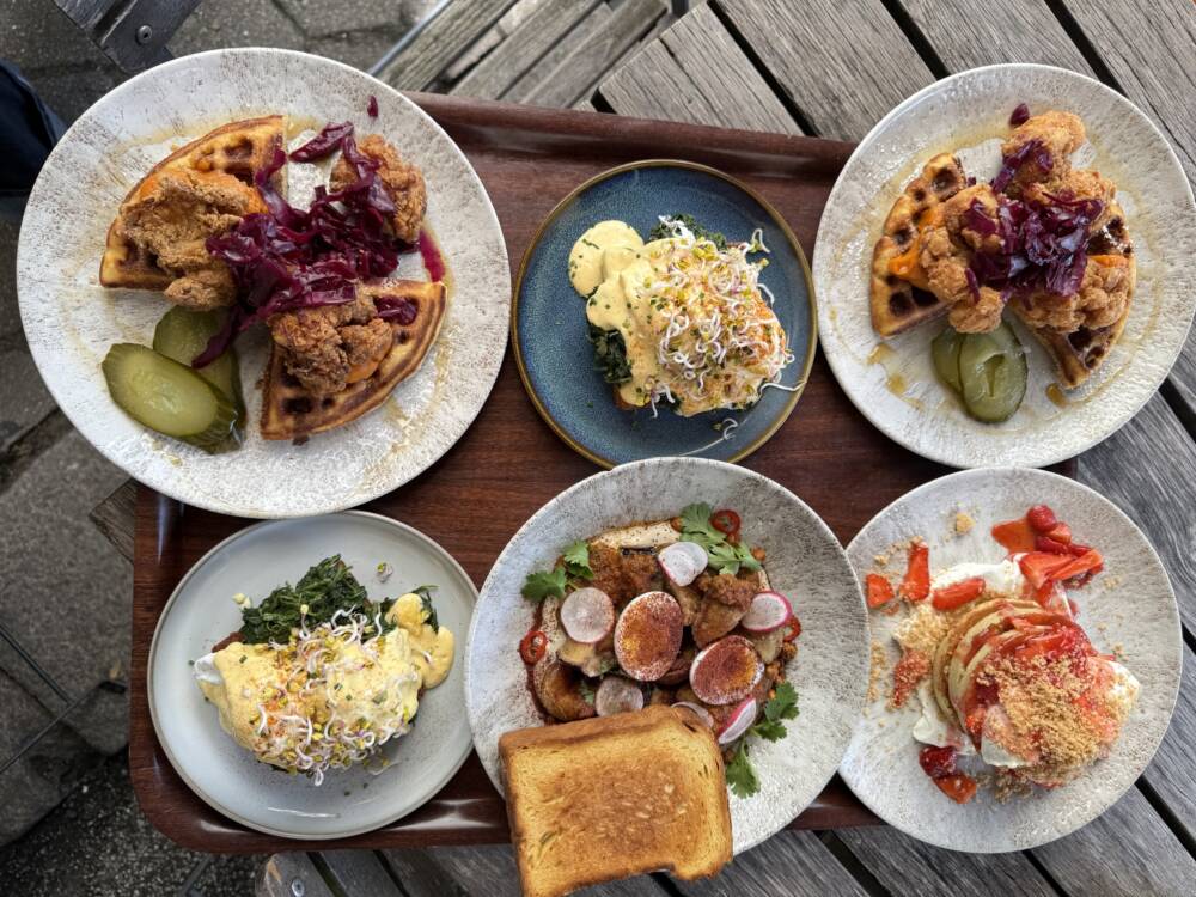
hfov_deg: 71.6
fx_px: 829
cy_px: 448
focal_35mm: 24
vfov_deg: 56.8
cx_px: 598
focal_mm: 6.76
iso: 80
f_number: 1.78
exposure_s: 1/393
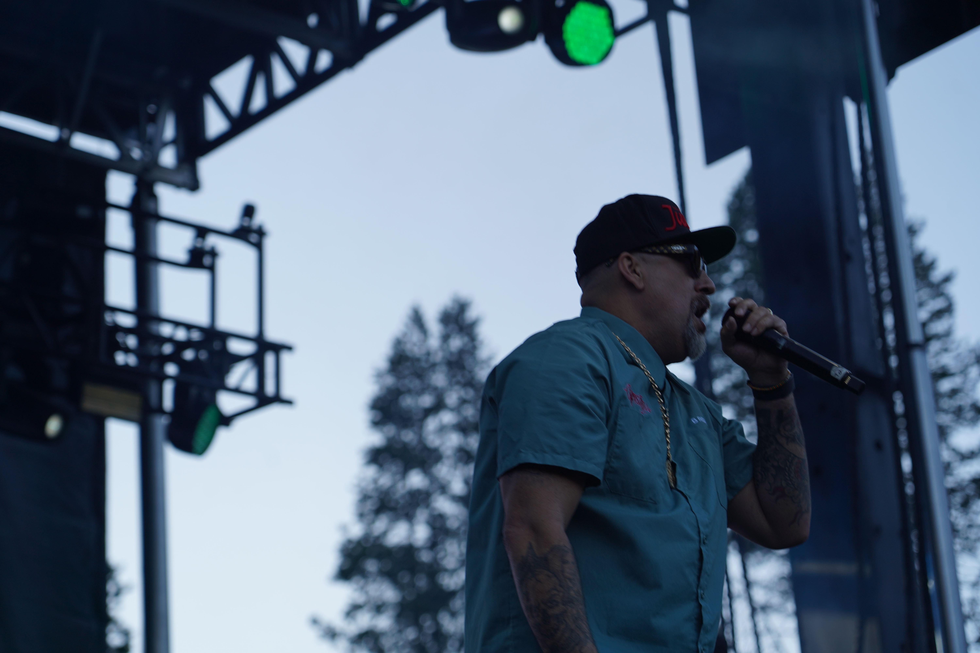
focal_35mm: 105
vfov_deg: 13.0
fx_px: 2858
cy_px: 326
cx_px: 490
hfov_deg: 19.5
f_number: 5
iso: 100
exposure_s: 1/250
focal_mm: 105
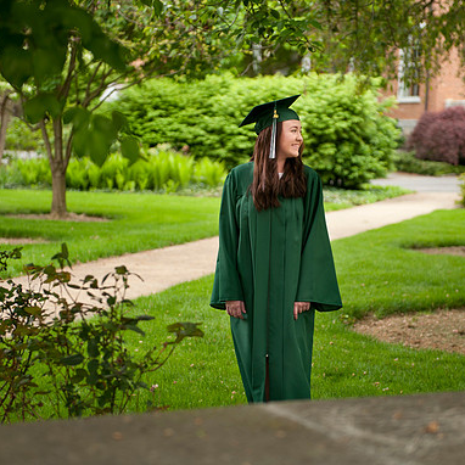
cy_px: 232
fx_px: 1216
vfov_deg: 21.7
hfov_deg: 21.6
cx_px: 251
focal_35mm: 80
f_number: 2.8
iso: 160
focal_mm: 62
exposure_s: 1/60
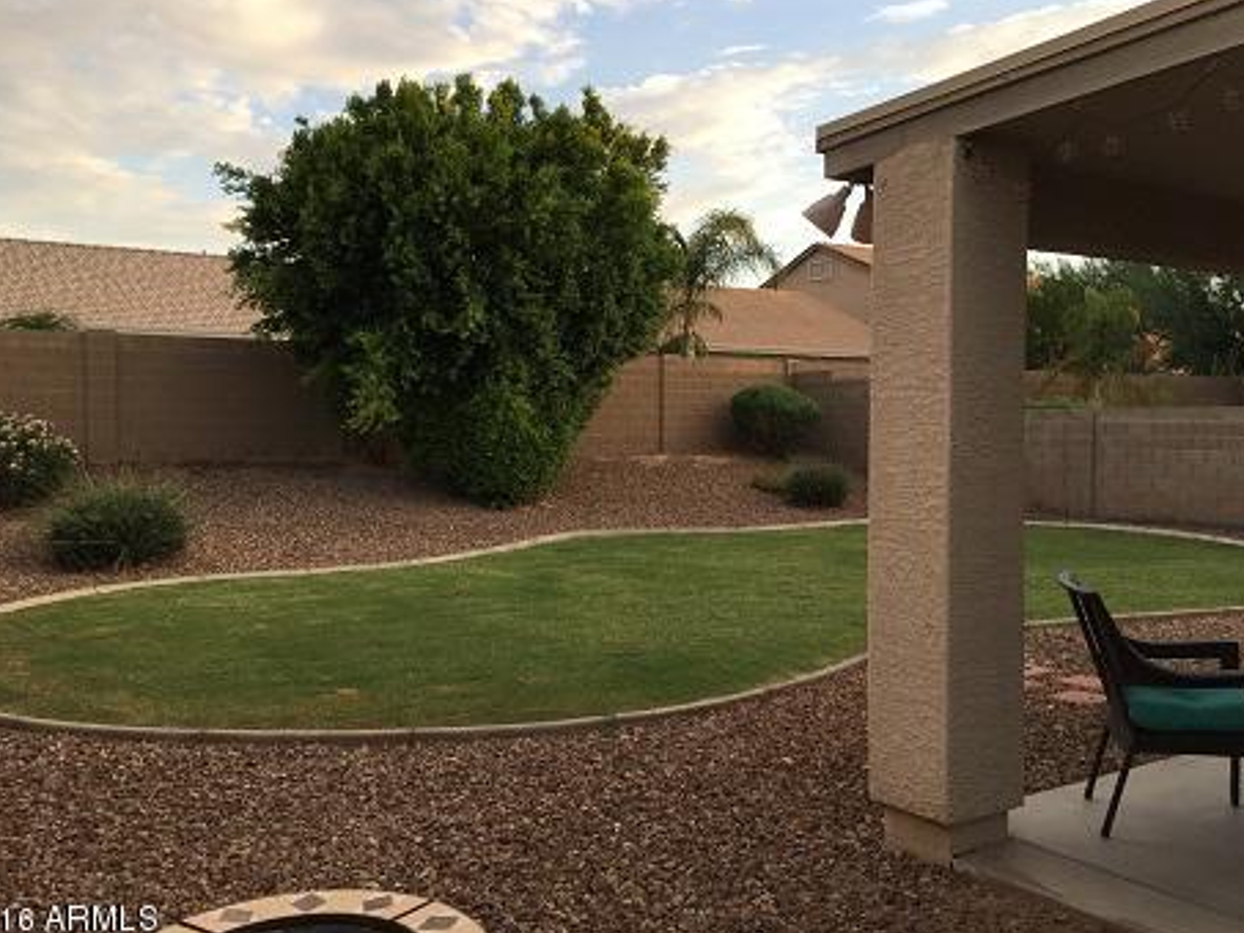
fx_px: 1150
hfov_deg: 56.8
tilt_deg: -0.8
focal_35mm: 32
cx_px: 629
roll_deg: +0.0
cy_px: 451
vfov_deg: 44.2
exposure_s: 1/241
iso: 32
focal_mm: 4.15
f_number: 2.2
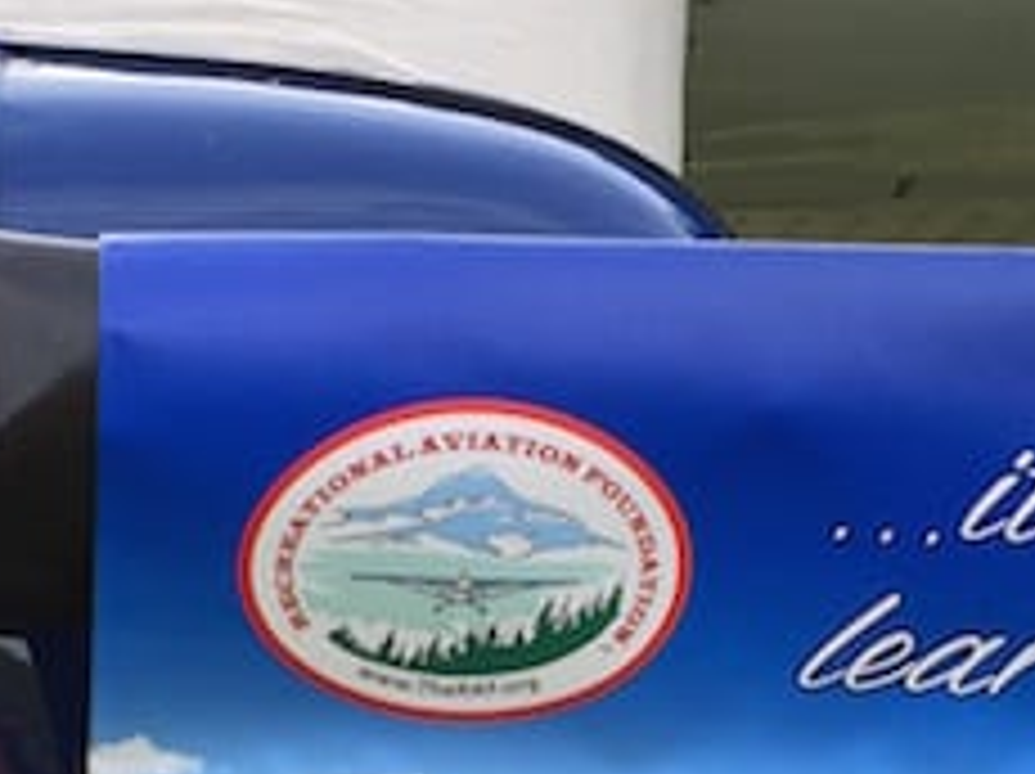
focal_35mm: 101
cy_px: 936
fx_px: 3017
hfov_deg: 19.4
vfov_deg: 14.2
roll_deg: -1.0
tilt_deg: -11.1
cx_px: 387
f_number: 2.2
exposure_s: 1/120
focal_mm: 4.15
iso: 32
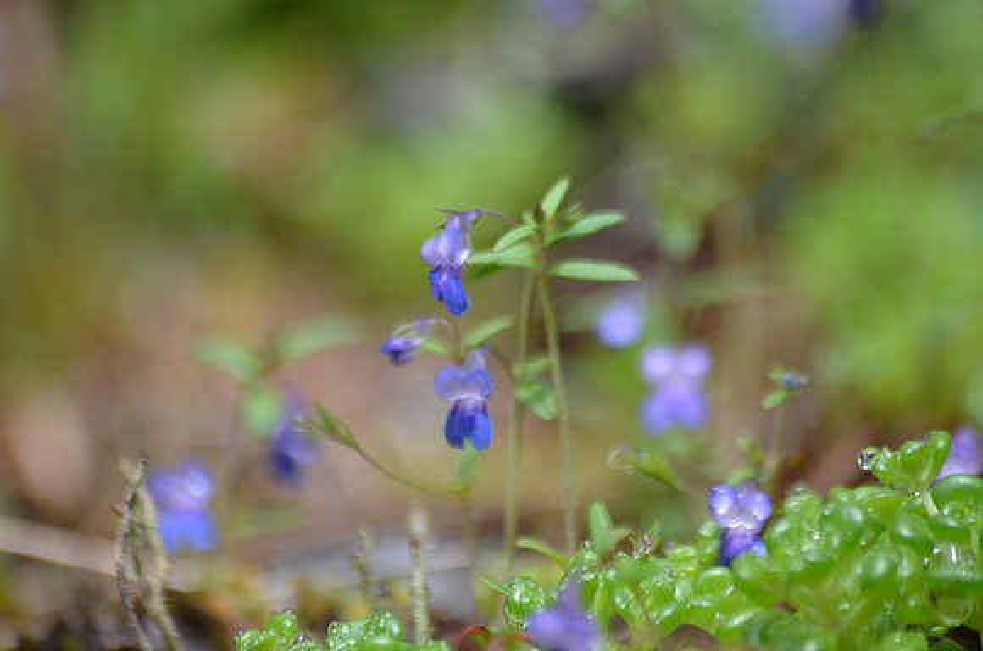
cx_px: 492
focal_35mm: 405
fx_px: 11034
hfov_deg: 5.1
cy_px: 326
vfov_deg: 3.4
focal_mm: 270
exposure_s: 1/1000
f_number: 5.6
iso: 500
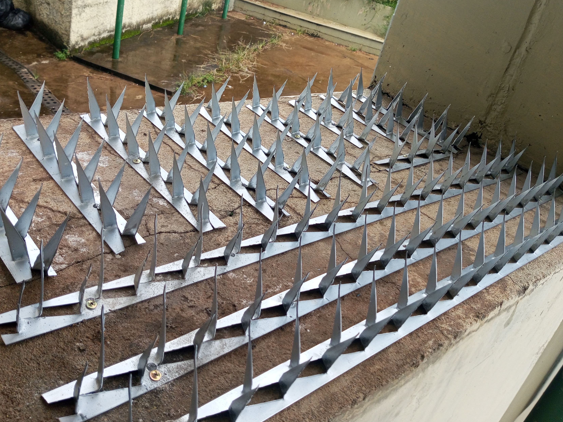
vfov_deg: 42.8
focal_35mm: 33
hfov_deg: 55.3
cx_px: 269
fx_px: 537
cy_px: 178
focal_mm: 4.11
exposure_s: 1/121
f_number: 1.6
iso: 63
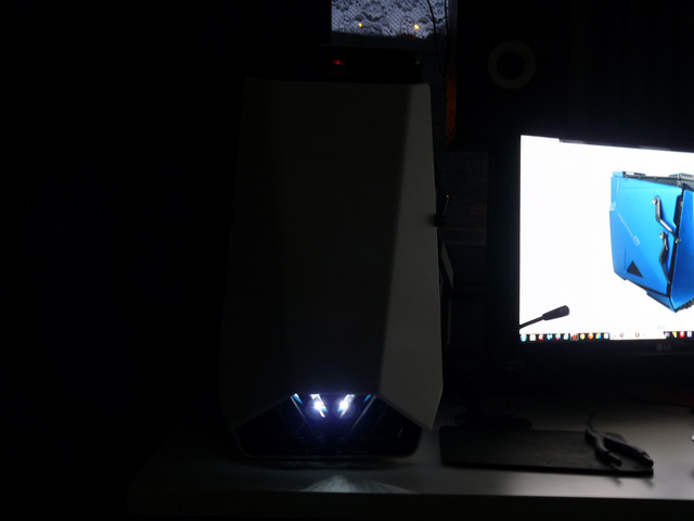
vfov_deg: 32.2
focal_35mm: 45
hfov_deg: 42.1
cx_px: 347
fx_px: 902
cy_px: 260
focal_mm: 8
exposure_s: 1/4
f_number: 3
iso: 100
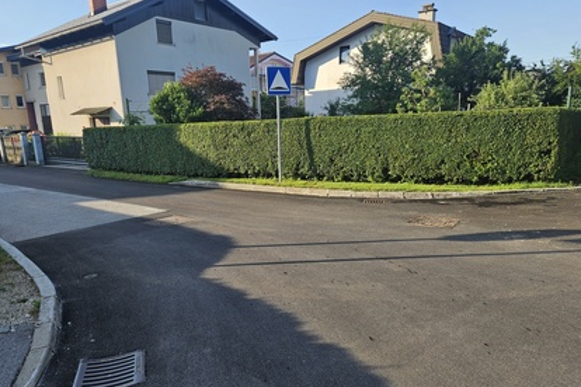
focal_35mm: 26
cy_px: 196
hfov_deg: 69.4
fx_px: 420
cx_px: 281
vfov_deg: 49.6
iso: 25
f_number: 1.8
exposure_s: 1/593
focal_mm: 5.4
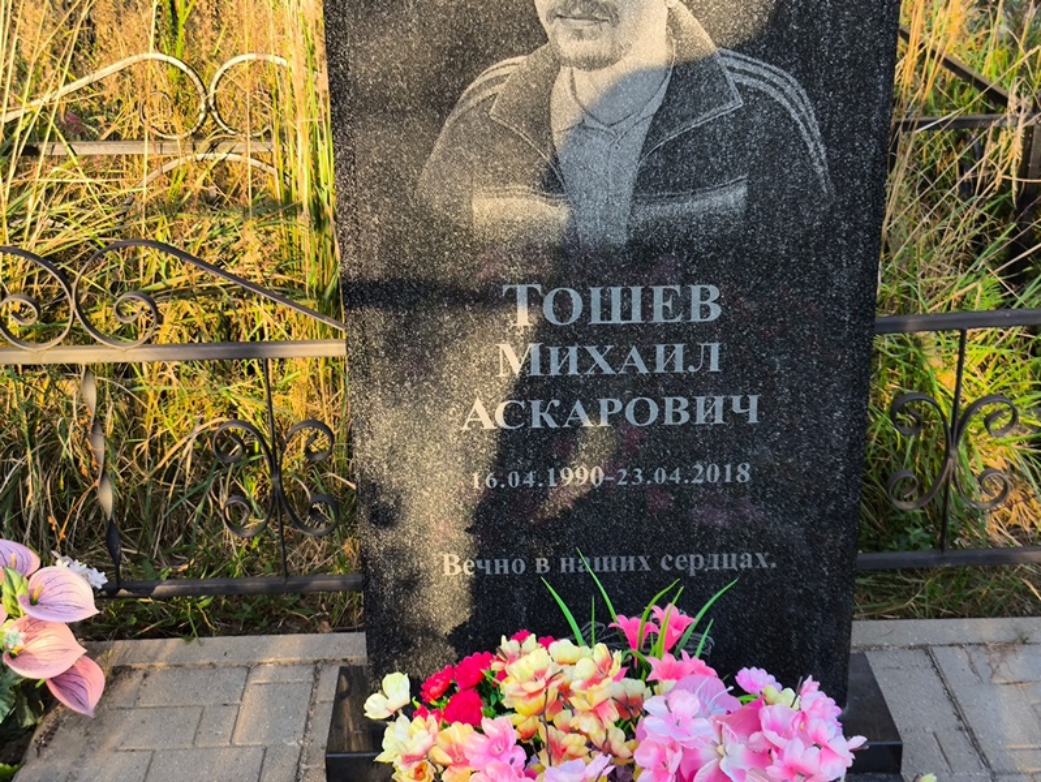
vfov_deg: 29.1
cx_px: 520
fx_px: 1504
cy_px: 391
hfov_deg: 38.2
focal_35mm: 50
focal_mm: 4.71
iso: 50
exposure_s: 1/246
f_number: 1.7
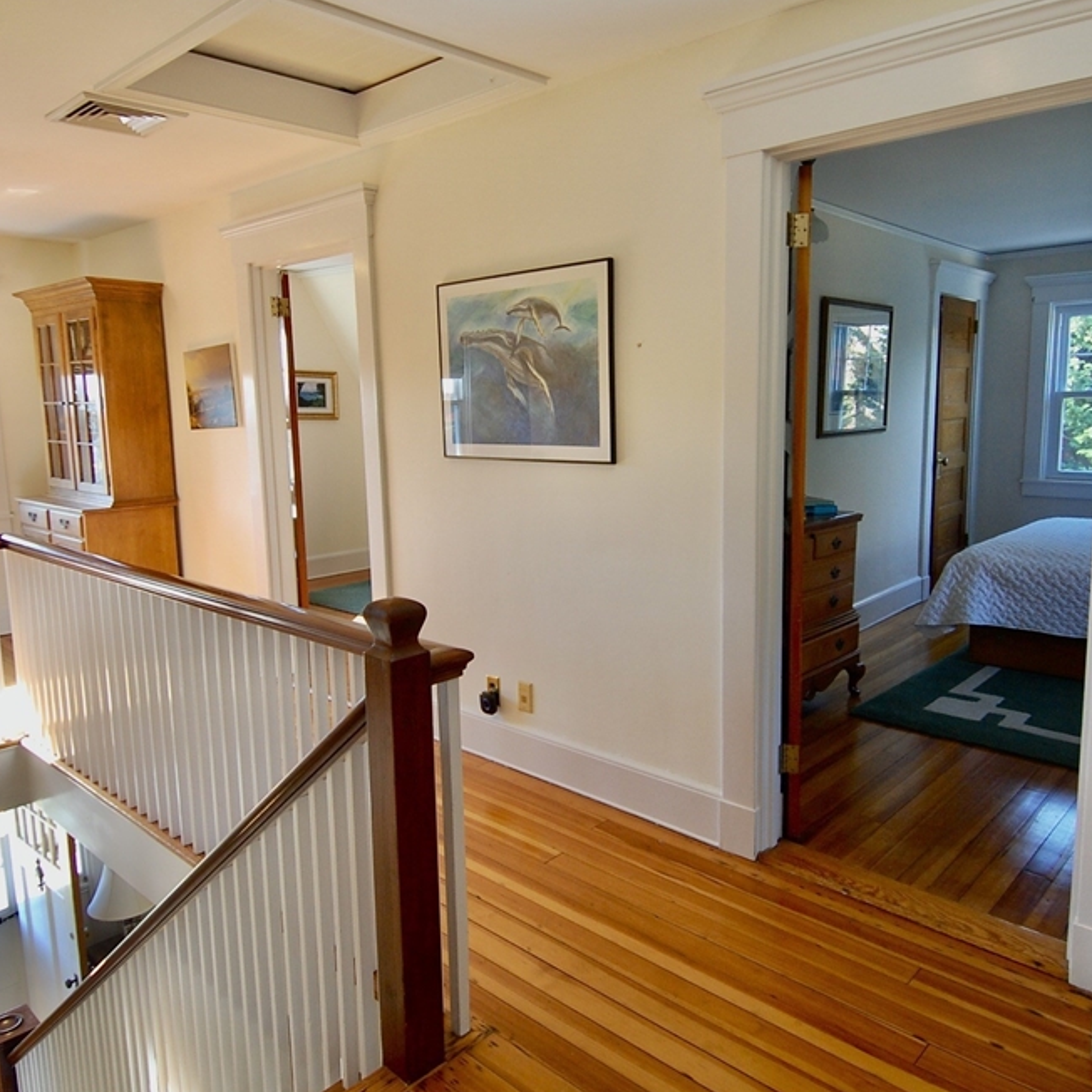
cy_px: 530
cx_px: 564
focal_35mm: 24
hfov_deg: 65.0
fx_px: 857
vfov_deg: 65.0
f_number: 4
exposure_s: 1/60
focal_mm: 12
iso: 400
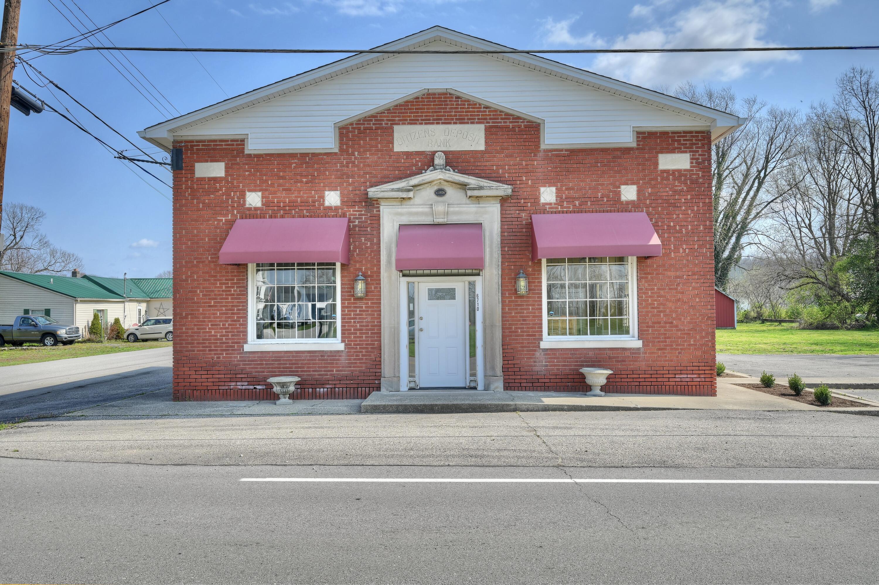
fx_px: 622
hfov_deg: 70.4
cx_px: 440
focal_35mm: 26
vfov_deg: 50.4
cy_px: 292
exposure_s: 1/40
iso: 100
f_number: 11
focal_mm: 25.5
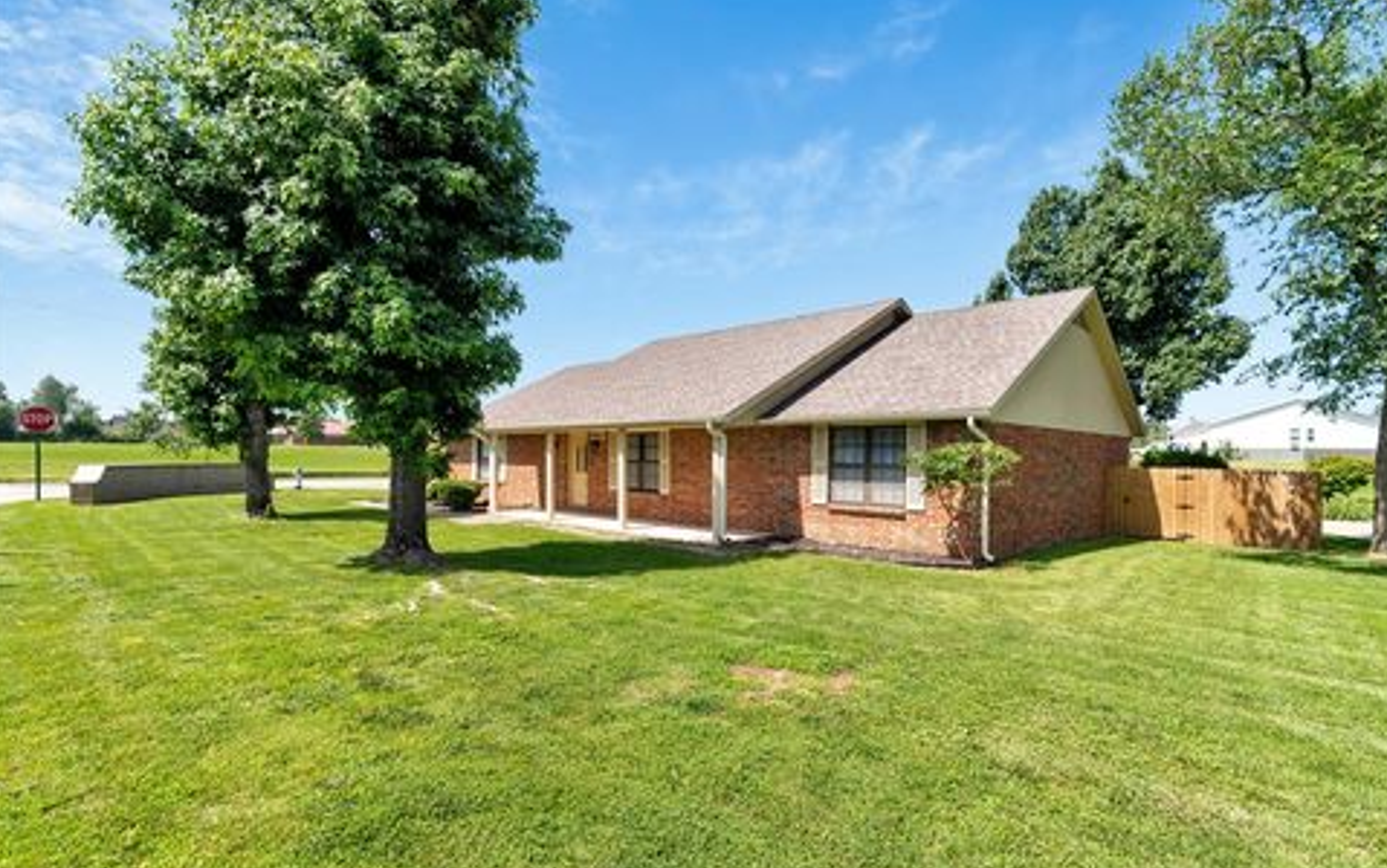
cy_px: 456
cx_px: 709
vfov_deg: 68.0
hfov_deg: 94.3
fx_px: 643
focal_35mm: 17
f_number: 7.1
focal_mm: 16
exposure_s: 1/100
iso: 100
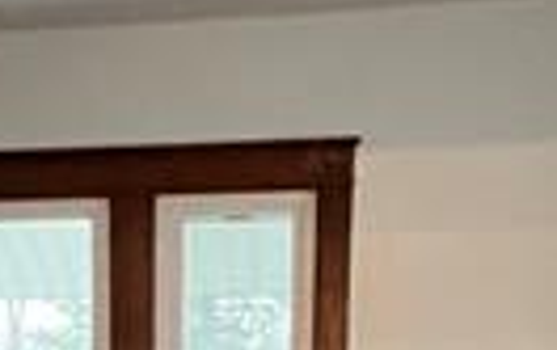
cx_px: 105
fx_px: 1216
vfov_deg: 14.4
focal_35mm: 80
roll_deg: +0.6
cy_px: 637
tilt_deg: -11.4
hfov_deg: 25.3
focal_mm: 1.57
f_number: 1.8
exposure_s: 1/60
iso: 640
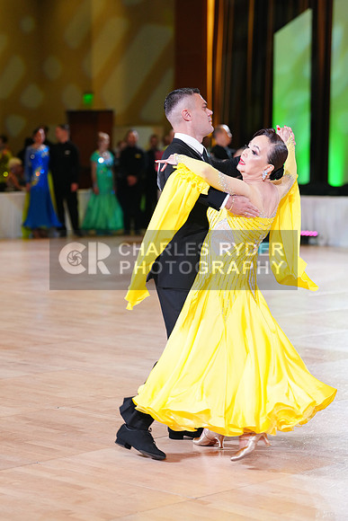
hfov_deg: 14.0
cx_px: 174
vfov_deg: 20.8
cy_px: 260
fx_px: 1420
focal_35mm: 98
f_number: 2.8
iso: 2000
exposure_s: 1/400
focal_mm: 98
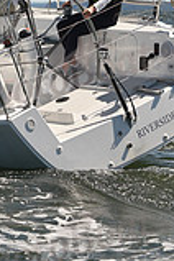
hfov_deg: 5.3
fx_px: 1849
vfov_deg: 8.0
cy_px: 12
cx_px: -118
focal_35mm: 255
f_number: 5
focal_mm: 70
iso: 250
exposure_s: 1/1250
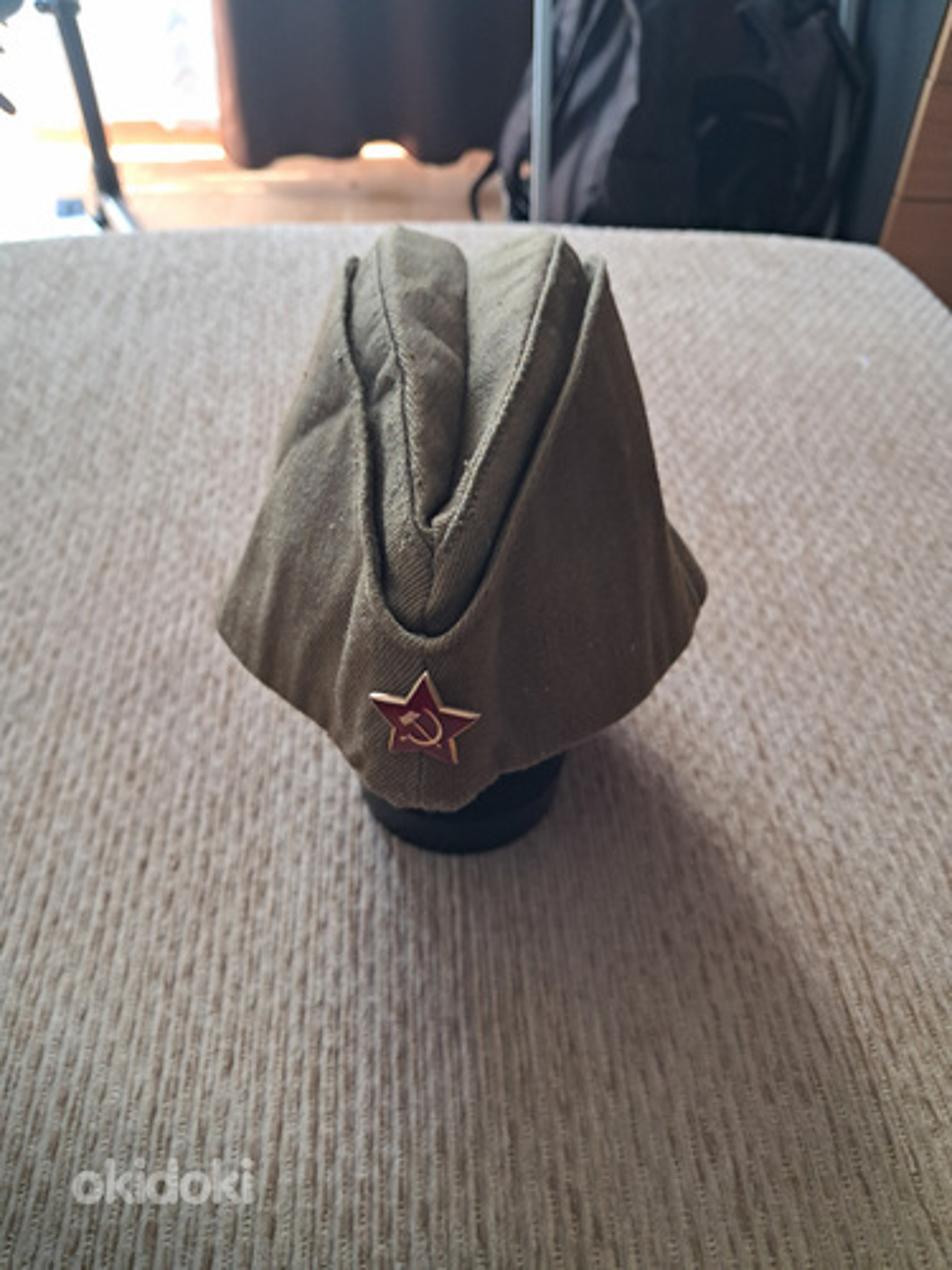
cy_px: 635
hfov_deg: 51.4
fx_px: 990
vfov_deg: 65.3
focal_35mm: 27
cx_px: 476
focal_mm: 4
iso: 200
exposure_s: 1/25
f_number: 1.8
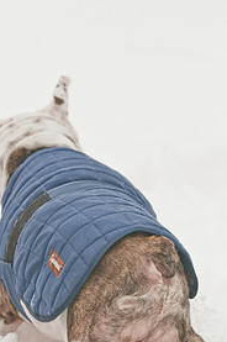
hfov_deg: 4.7
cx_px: 72
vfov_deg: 7.1
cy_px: 206
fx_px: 2769
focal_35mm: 292
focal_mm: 120
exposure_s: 1/800
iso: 200
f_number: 5.6
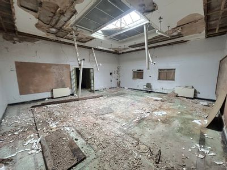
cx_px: 114
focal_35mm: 14
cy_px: 85
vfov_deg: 85.7
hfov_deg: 102.1
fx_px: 92
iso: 400
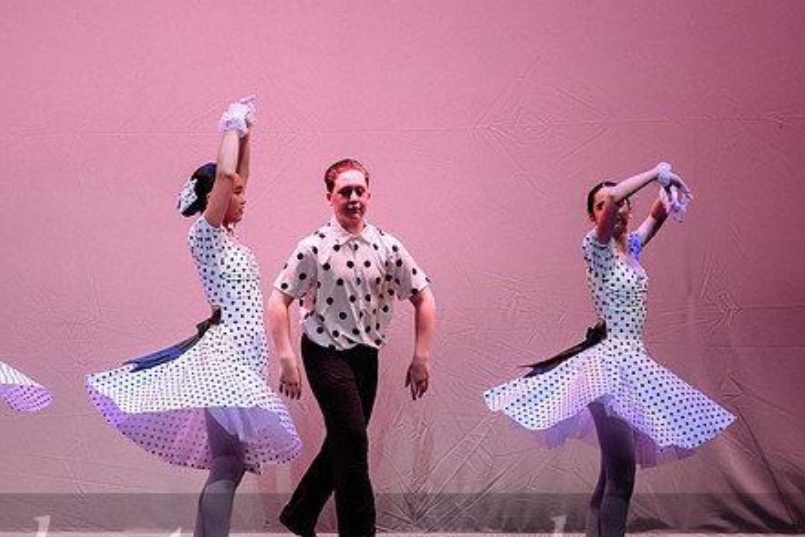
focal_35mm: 243
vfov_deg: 5.7
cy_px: 355
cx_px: 200
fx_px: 5433
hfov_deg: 8.5
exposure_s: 1/800
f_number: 2.8
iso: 1600
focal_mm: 160
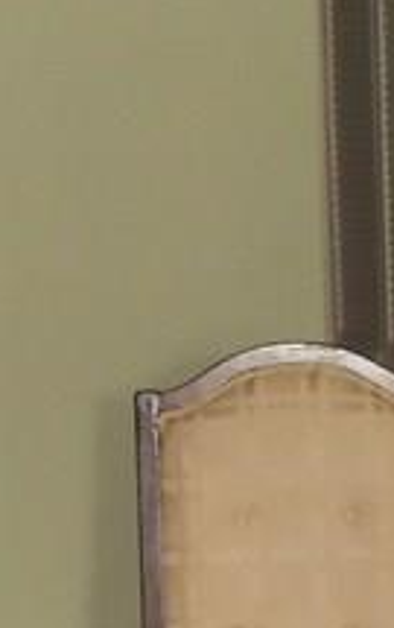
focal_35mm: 131
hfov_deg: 9.9
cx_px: 464
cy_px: 409
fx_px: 2243
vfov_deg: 15.9
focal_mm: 4.6
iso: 250
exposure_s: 1/25
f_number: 3.2
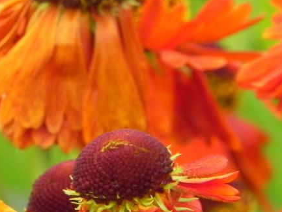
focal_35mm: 1185
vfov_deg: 1.3
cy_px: 106
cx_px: -24
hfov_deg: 1.7
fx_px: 9656
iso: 160
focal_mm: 85.6
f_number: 8
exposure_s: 1/50
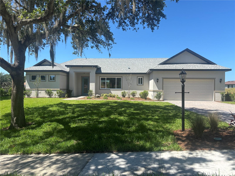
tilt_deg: +0.6
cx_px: 118
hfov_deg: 67.3
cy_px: 88
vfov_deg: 53.1
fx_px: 177
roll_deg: -0.7
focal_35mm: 26
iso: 50
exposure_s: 1/2398
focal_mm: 5.96
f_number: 1.6
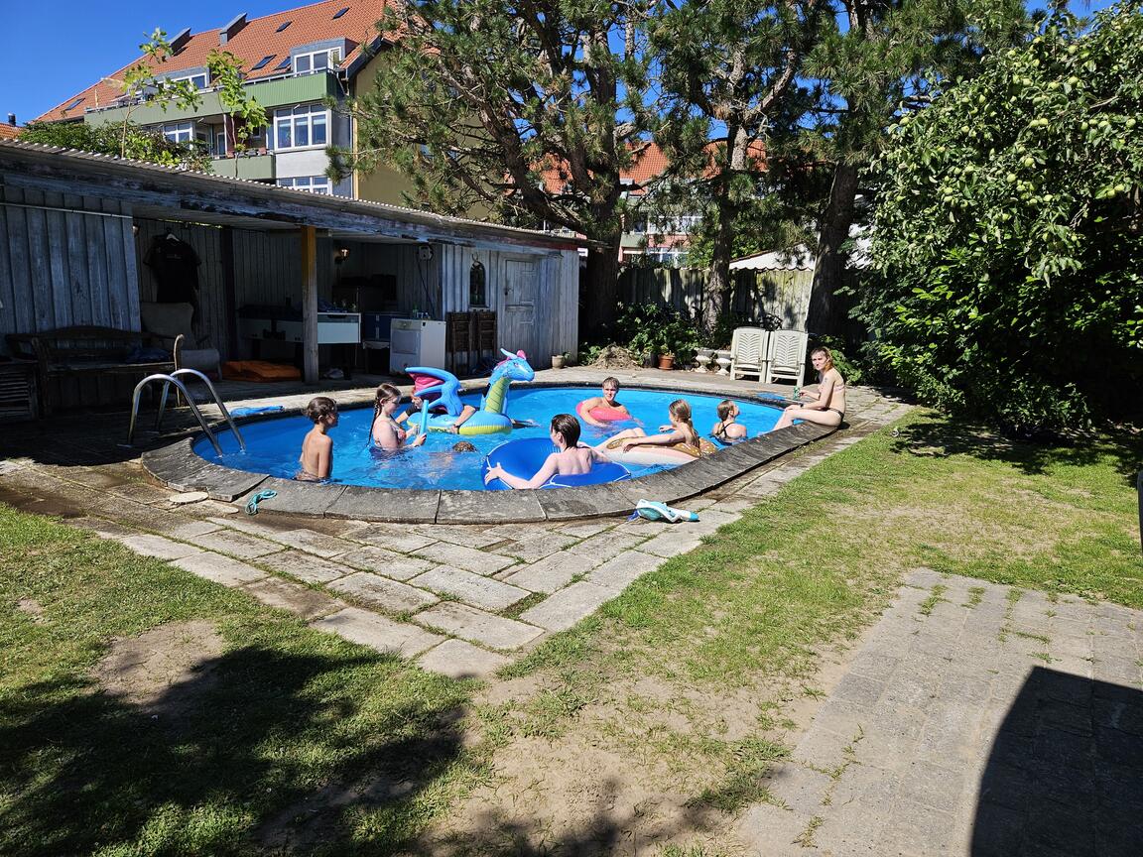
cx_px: 572
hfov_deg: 73.9
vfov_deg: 58.9
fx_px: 759
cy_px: 428
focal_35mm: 23
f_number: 1.8
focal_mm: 5.4
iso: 25
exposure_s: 1/2321
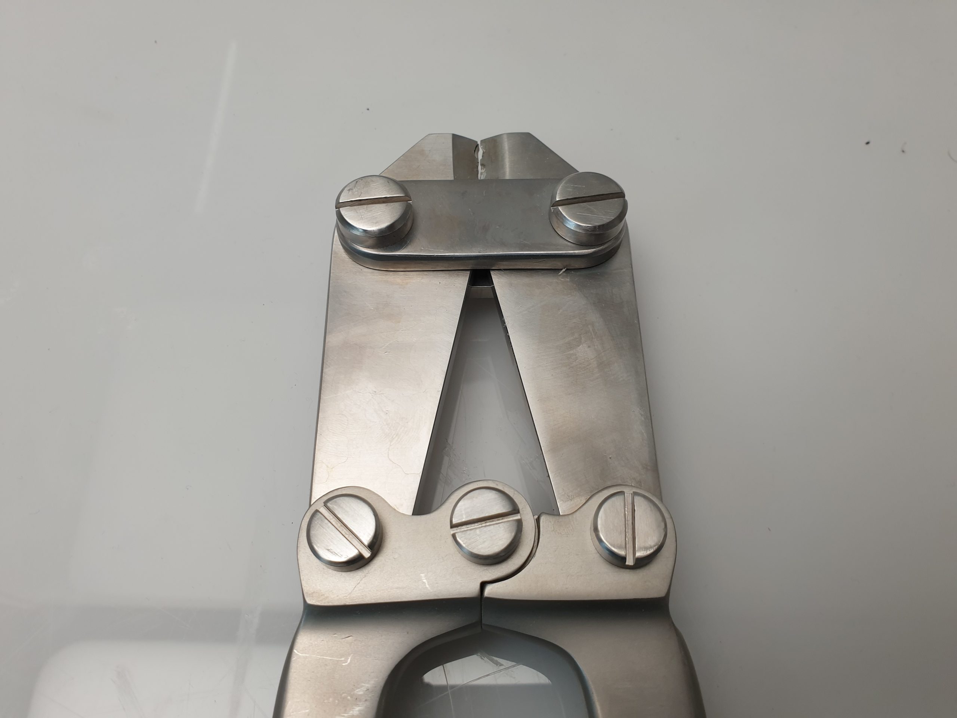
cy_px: 359
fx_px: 719
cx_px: 478
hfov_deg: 67.3
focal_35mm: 26
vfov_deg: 53.1
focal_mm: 4.3
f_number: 2.4
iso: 50
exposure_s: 1/50
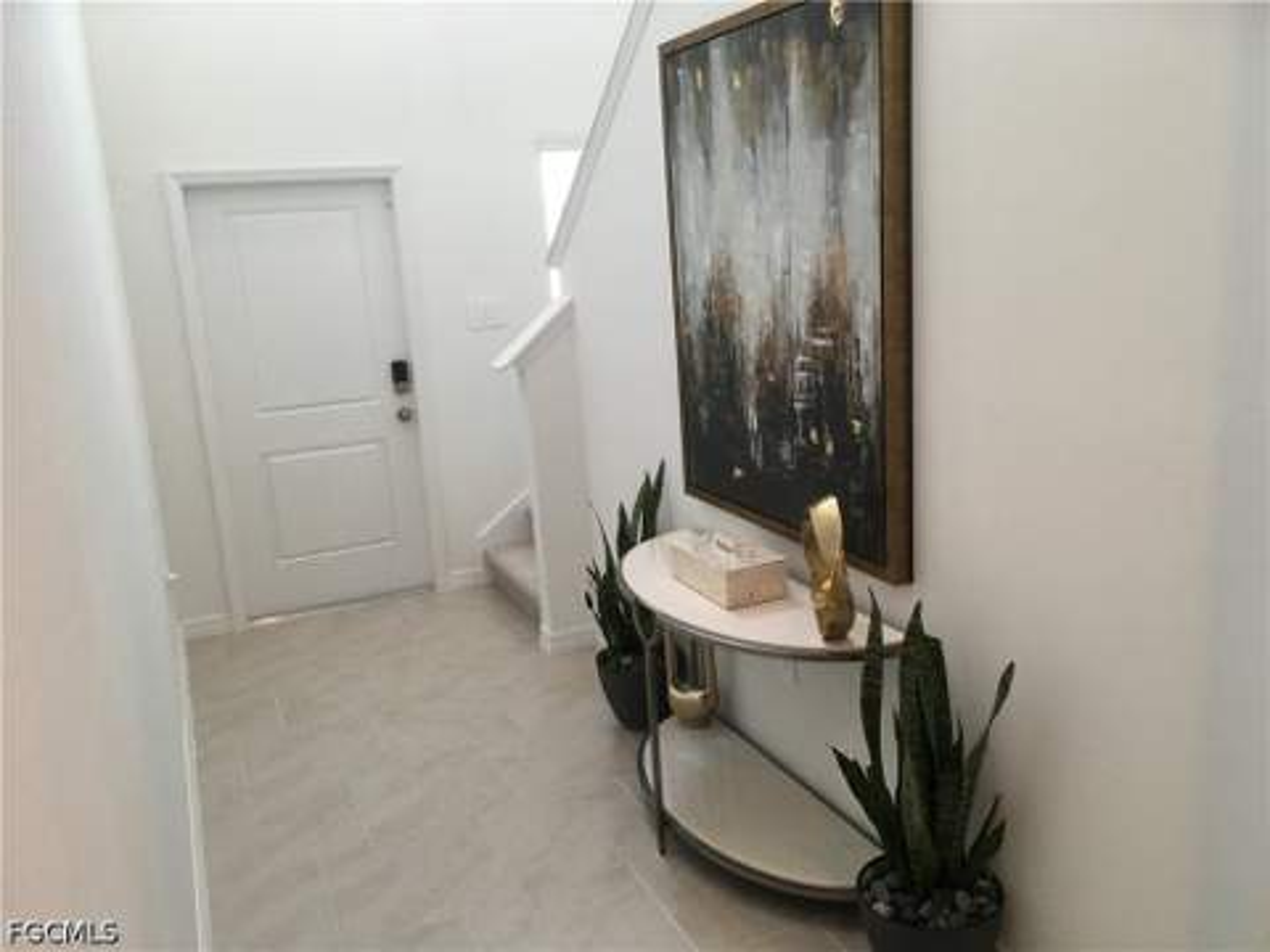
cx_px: 635
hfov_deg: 61.7
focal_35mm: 29
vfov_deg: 48.2
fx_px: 1064
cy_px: 476
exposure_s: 1/30
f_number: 2.2
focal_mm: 4.15
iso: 40
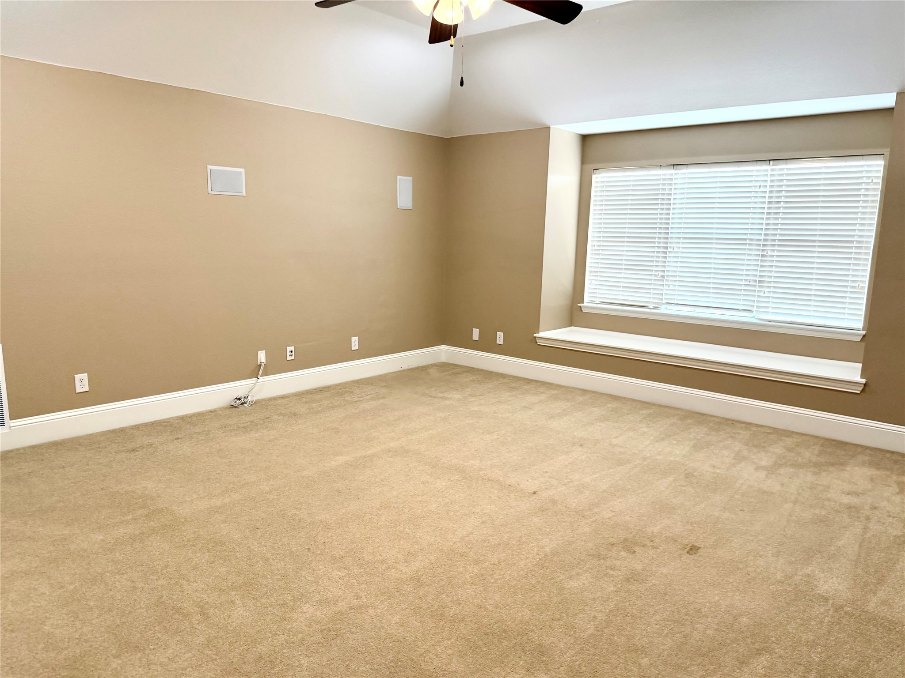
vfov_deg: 56.8
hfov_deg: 71.6
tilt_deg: -6.9
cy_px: 339
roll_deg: -0.2
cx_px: 452
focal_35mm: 24
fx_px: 627
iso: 160
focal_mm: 6.76
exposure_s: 1/120
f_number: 1.78
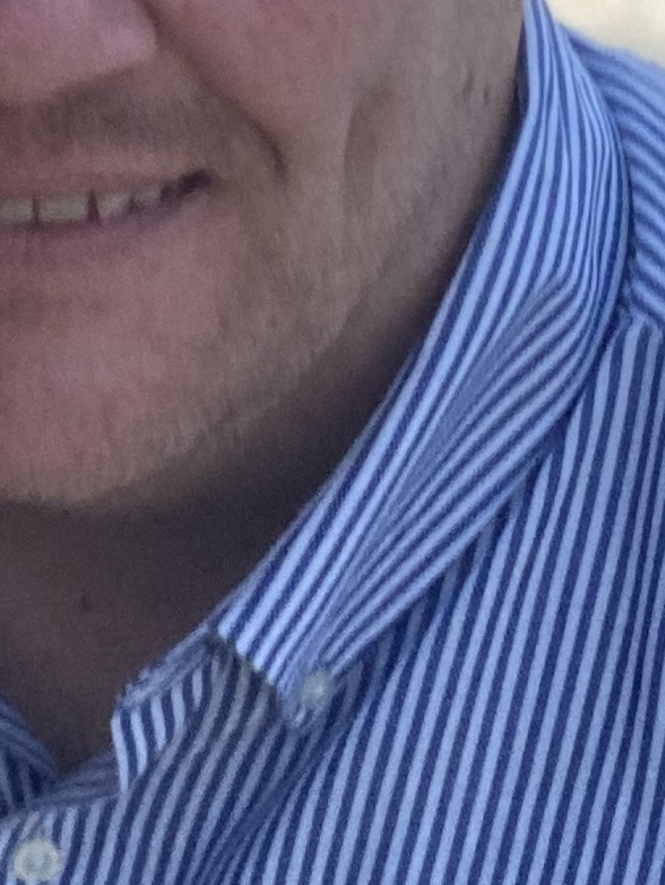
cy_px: -125
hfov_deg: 10.1
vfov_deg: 13.1
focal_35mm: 147
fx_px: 3761
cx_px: 54
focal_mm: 2.87
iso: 320
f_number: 2.2
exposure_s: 1/60
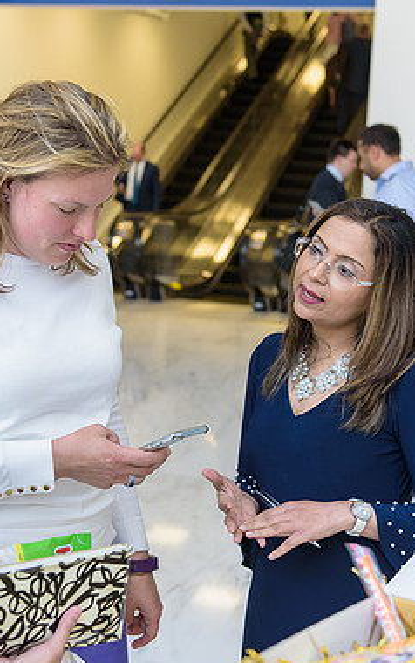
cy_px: 334
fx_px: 1265
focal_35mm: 70
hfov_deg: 18.6
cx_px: 195
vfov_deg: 29.4
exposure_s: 1/250
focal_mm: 45
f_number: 3.2
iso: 1000
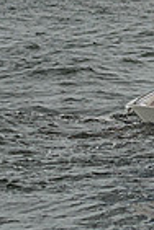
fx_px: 3651
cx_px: 229
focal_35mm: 569
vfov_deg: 3.6
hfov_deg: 2.4
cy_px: -58
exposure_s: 1/4000
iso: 250
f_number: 5.6
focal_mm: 100
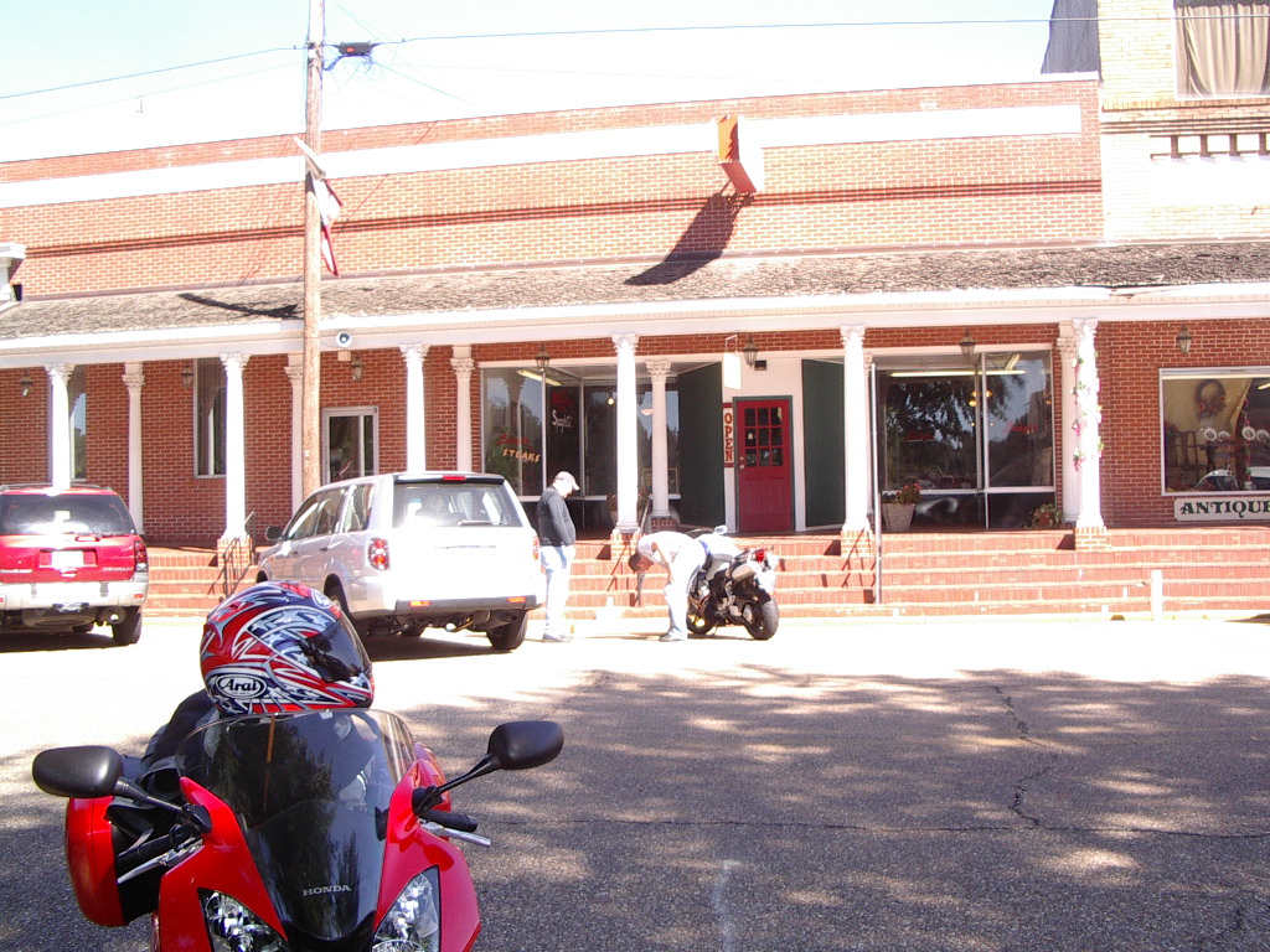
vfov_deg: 37.7
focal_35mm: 38
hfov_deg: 49.0
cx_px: 635
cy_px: 476
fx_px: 1394
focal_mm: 5.8
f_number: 4.8
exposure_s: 1/400
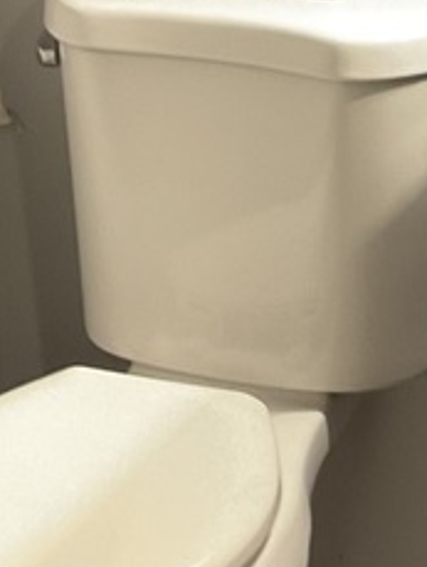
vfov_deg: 14.4
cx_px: 602
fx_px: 2233
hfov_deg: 10.6
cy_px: 91
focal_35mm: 136
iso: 250
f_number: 1.8
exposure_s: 1/30
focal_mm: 3
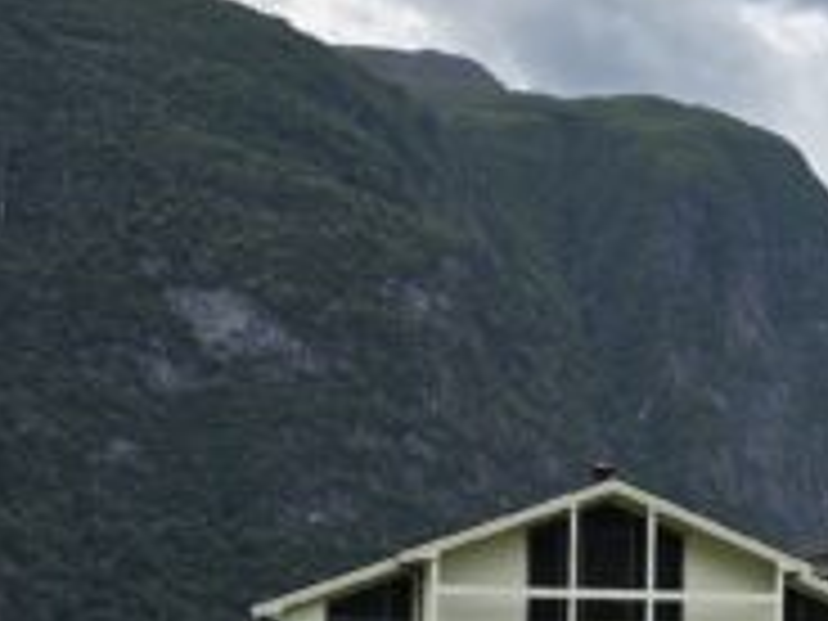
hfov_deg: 18.7
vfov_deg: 15.1
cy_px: 634
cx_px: 1143
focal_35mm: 96
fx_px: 2296
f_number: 1.7
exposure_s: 1/180
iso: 12
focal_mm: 6.3
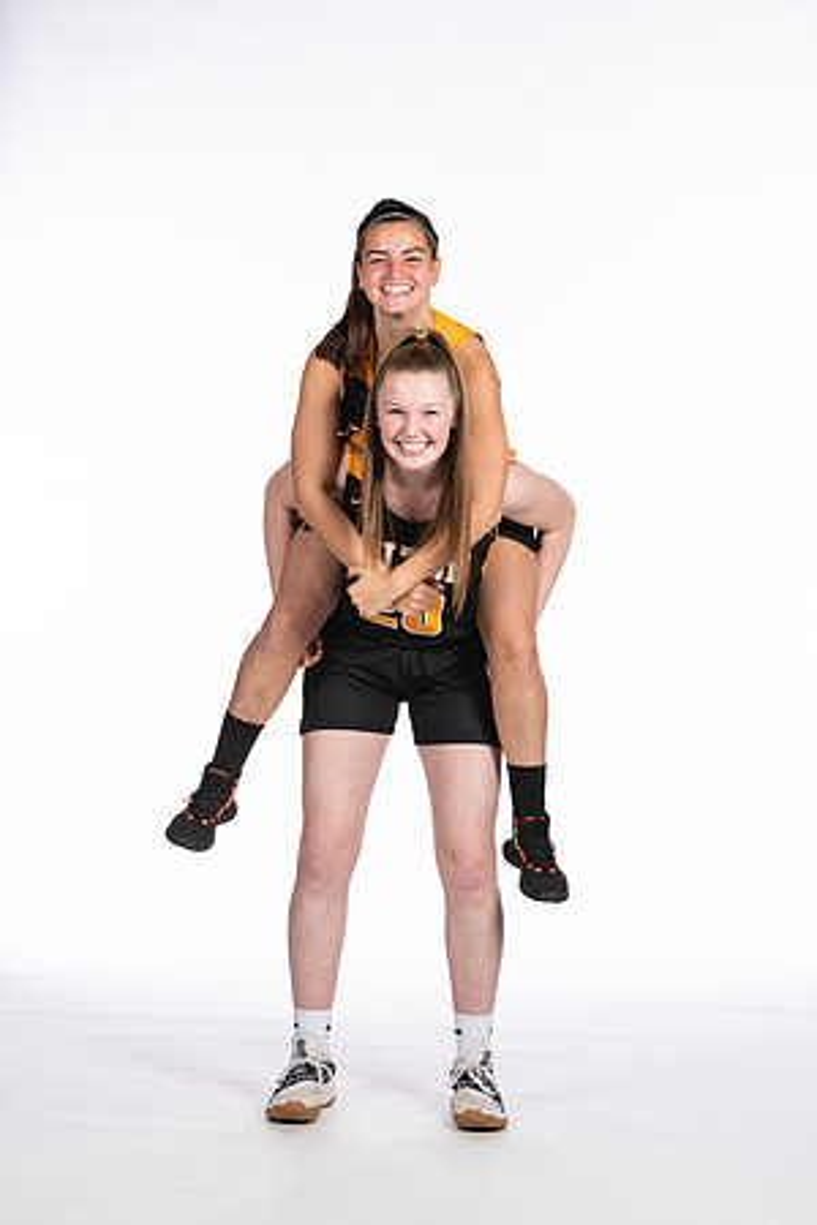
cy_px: 612
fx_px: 3574
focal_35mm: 105
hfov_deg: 13.0
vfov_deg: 19.5
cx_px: 408
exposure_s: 1/100
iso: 100
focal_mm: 70
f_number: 5.6
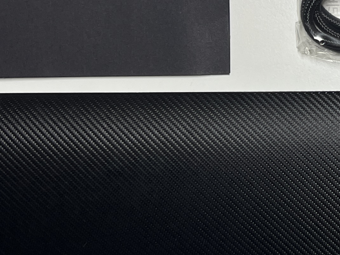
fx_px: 962
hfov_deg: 18.6
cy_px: -4
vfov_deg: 14.8
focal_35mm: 98
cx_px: 442
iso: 50
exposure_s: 1/121
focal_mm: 5.7
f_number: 1.5
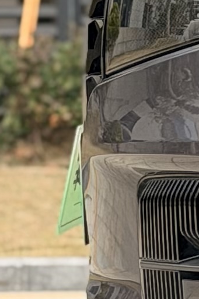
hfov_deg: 3.4
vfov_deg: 5.2
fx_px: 3261
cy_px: 217
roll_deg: +0.1
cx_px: 758
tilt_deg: -4.2
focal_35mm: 393
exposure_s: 1/987
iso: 64
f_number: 1.78
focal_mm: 6.76
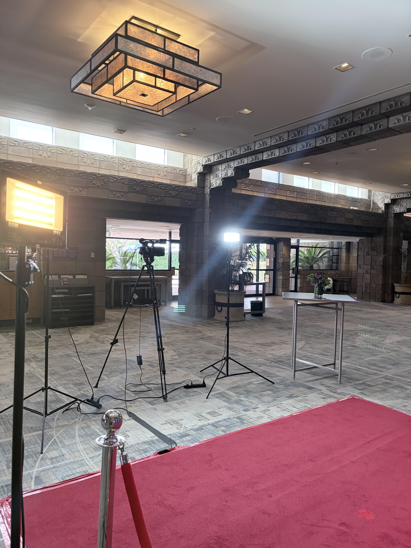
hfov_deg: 53.1
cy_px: 274
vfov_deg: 67.3
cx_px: 206
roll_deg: -0.9
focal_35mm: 26
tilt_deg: -1.7
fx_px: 412
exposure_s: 1/80
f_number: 1.6
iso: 125
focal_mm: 5.96
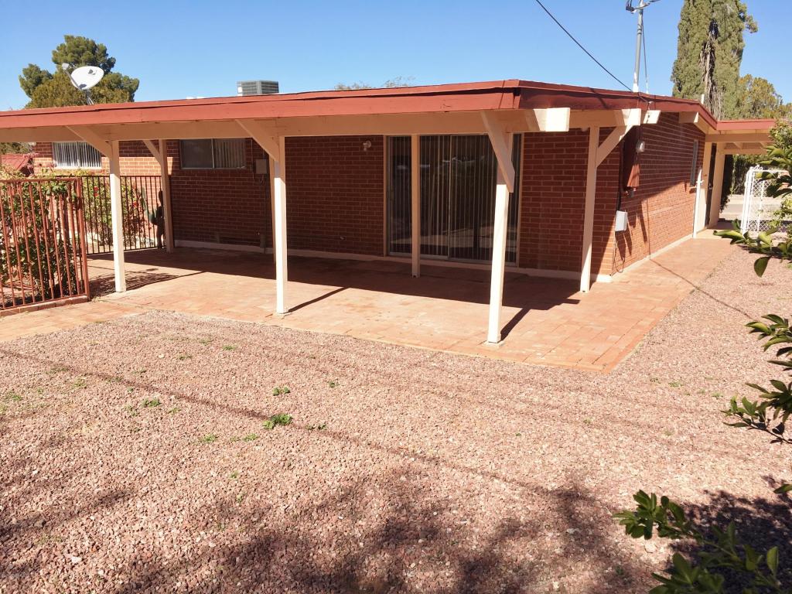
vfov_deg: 48.2
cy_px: 297
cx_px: 396
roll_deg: -0.4
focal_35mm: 29
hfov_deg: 61.7
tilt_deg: -9.9
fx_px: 664
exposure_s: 1/1425
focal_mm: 4.15
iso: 25
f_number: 2.2
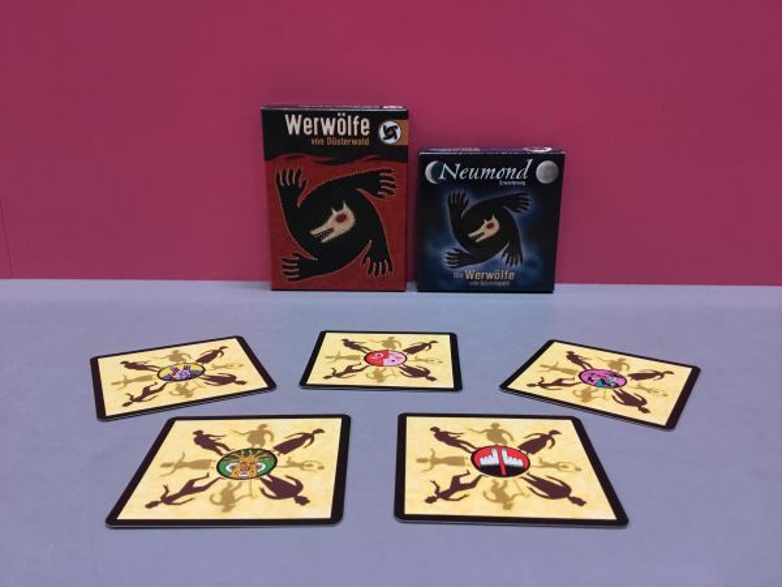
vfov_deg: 45.4
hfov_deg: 58.4
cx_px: 391
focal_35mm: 31
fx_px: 700
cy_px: 294
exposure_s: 1/33
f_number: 2.4
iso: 125
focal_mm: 3.3
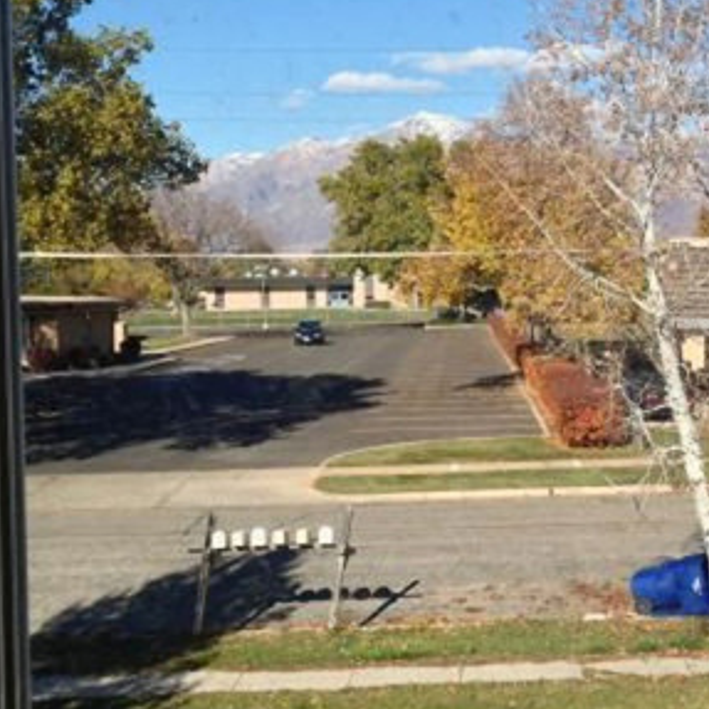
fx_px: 1506
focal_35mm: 65
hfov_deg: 26.2
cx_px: 526
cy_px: 358
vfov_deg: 26.5
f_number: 2.4
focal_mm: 4.12
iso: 50
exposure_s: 1/935
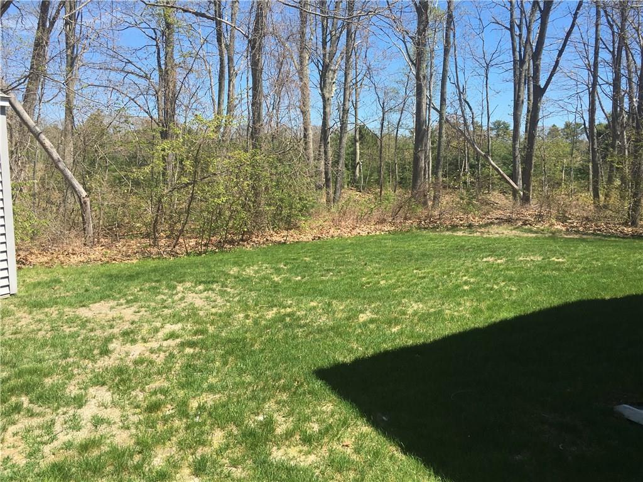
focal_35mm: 29
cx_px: 322
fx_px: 539
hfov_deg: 61.7
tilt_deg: -6.0
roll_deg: -0.8
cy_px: 241
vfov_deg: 48.2
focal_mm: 4.15
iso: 25
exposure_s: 1/962
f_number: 2.2
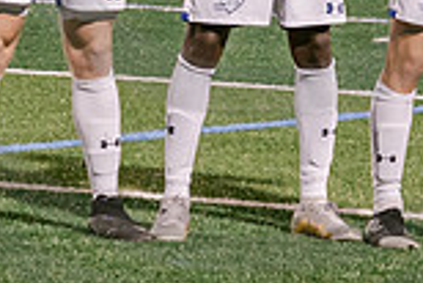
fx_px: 5845
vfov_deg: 2.8
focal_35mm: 497
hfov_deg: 4.1
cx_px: 312
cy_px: -171
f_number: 4.5
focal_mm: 70
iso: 2500
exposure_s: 1/200
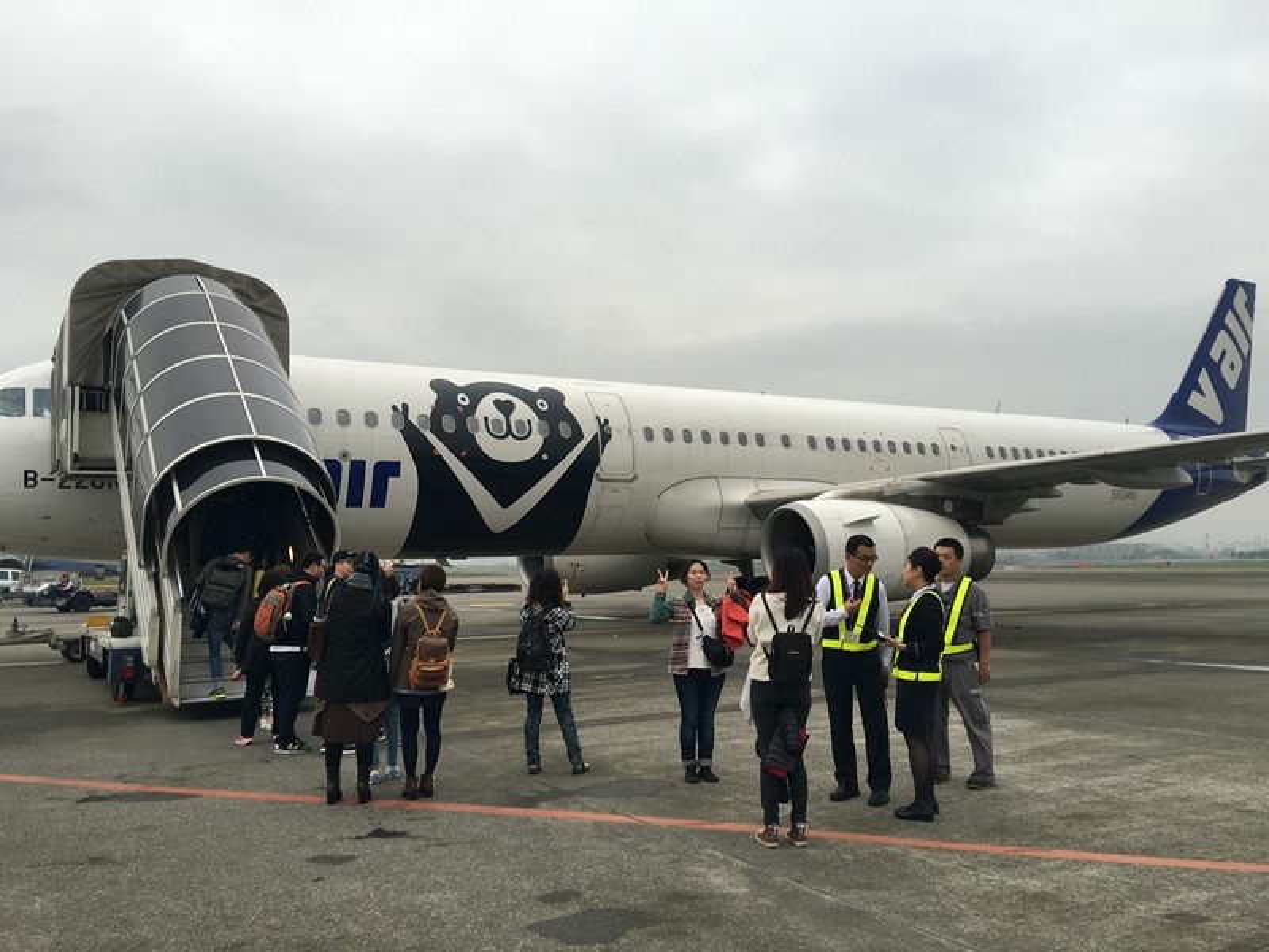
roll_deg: +1.4
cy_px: 476
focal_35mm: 29
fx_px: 1063
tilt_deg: +8.2
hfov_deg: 61.7
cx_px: 634
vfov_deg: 48.2
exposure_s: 1/238
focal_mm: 4.15
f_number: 2.2
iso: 25
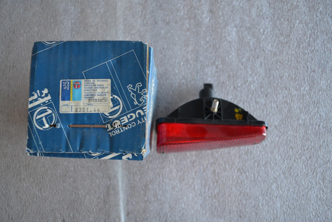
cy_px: 111
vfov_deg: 40.0
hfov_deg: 57.2
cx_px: 166
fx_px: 304
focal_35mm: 33
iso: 1800
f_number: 3.8
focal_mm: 22
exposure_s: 1/60
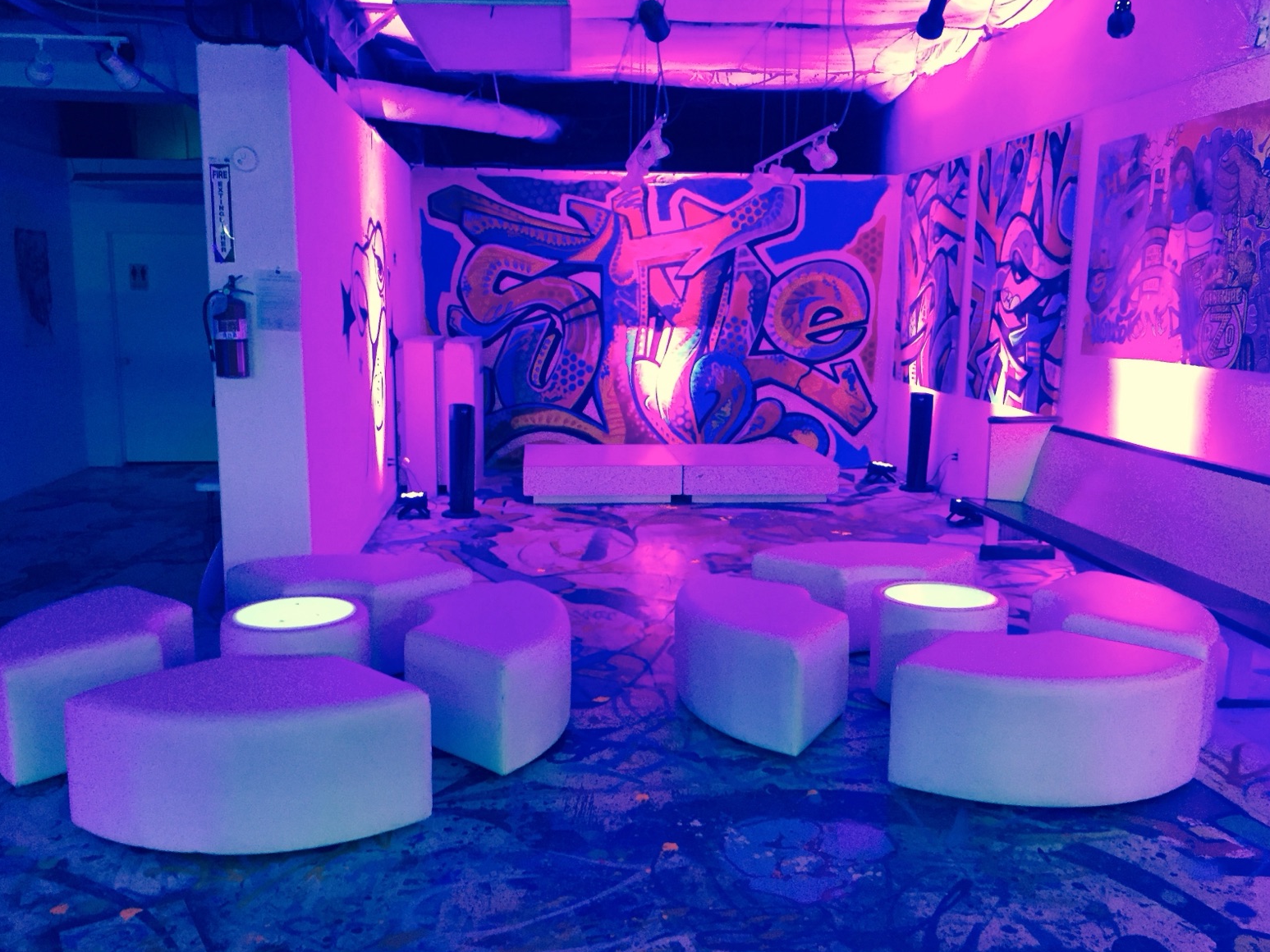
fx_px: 1101
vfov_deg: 46.8
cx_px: 627
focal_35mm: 30
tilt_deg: -8.4
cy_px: 482
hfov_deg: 60.0
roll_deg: -1.0
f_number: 2.2
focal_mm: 4.15
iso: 250
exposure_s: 1/17
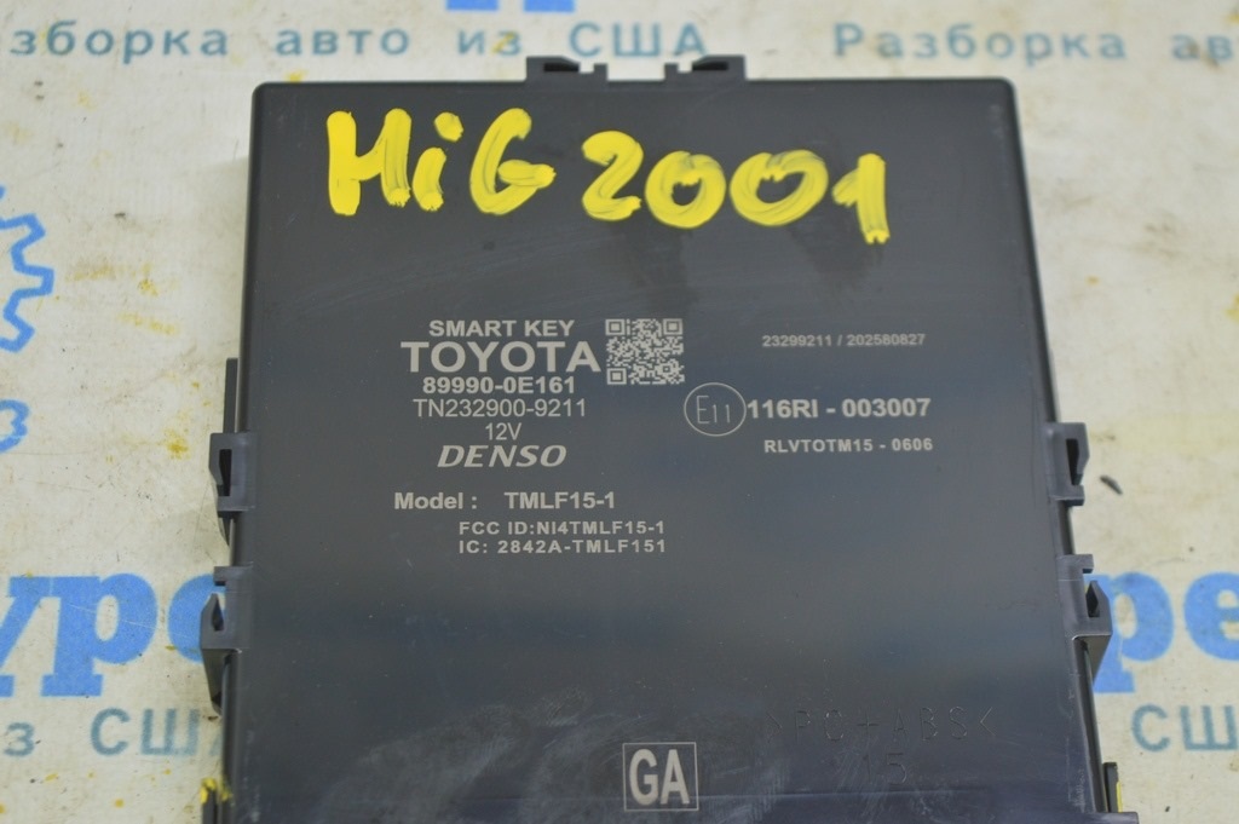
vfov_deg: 16.5
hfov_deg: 24.6
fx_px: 2837
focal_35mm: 82
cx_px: 620
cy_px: 412
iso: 400
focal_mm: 55
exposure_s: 1/20
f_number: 5.6
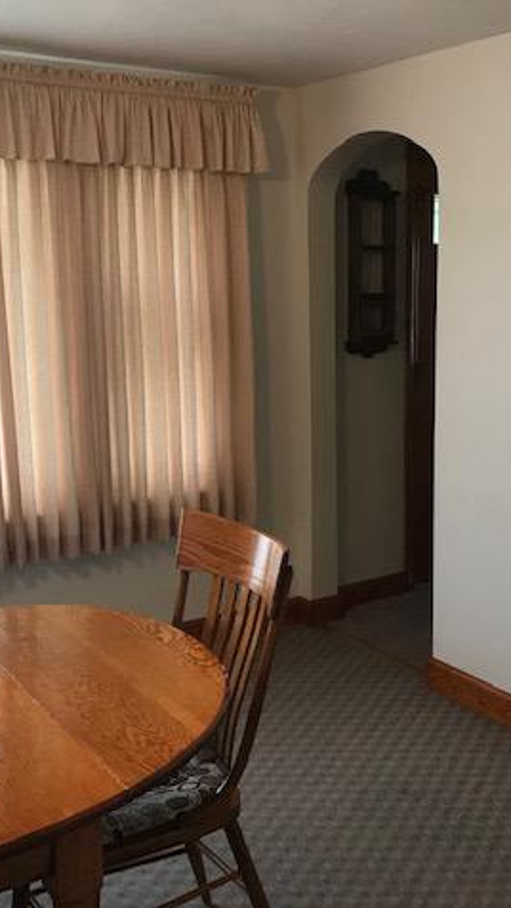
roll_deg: +0.7
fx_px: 987
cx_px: 337
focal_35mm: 41
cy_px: 452
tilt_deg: -10.1
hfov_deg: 28.9
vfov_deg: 49.4
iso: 32
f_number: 1.8
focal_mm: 3.99
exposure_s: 1/30
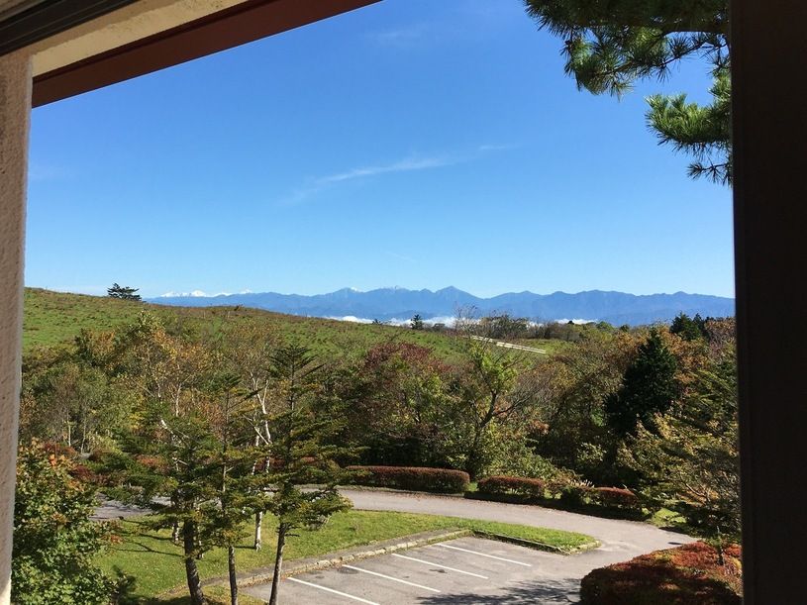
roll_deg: +0.5
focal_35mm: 29
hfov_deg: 61.7
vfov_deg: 48.2
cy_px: 302
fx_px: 676
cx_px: 404
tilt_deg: +4.7
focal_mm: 4.15
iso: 25
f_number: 2.2
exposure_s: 1/1508
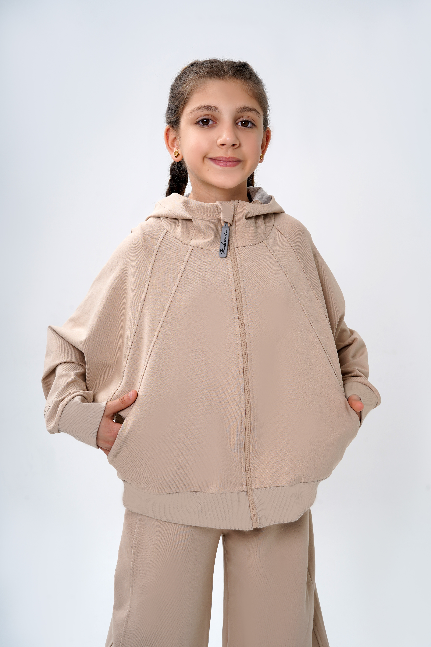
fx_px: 898
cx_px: 216
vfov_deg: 39.6
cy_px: 324
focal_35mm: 50
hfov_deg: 27.0
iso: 100
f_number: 10
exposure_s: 1/160
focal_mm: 50
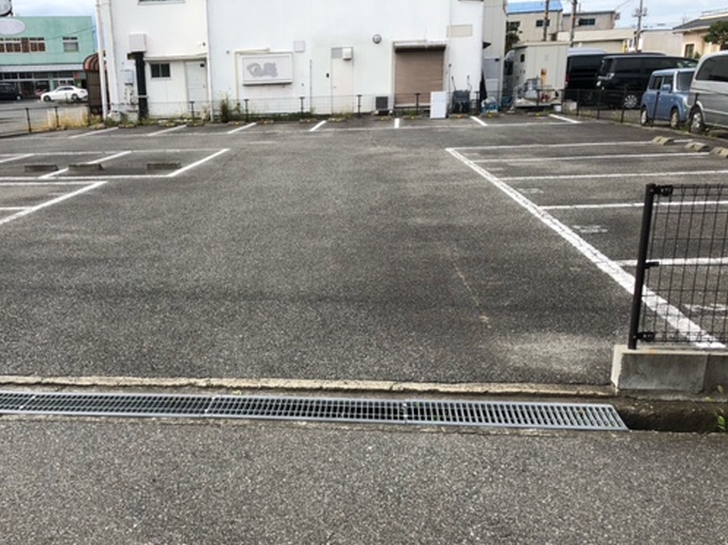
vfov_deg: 39.3
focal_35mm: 36
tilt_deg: -19.2
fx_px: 757
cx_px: 275
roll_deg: +2.0
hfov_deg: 50.9
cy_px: 343
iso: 20
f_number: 1.8
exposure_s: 1/1230
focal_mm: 3.99
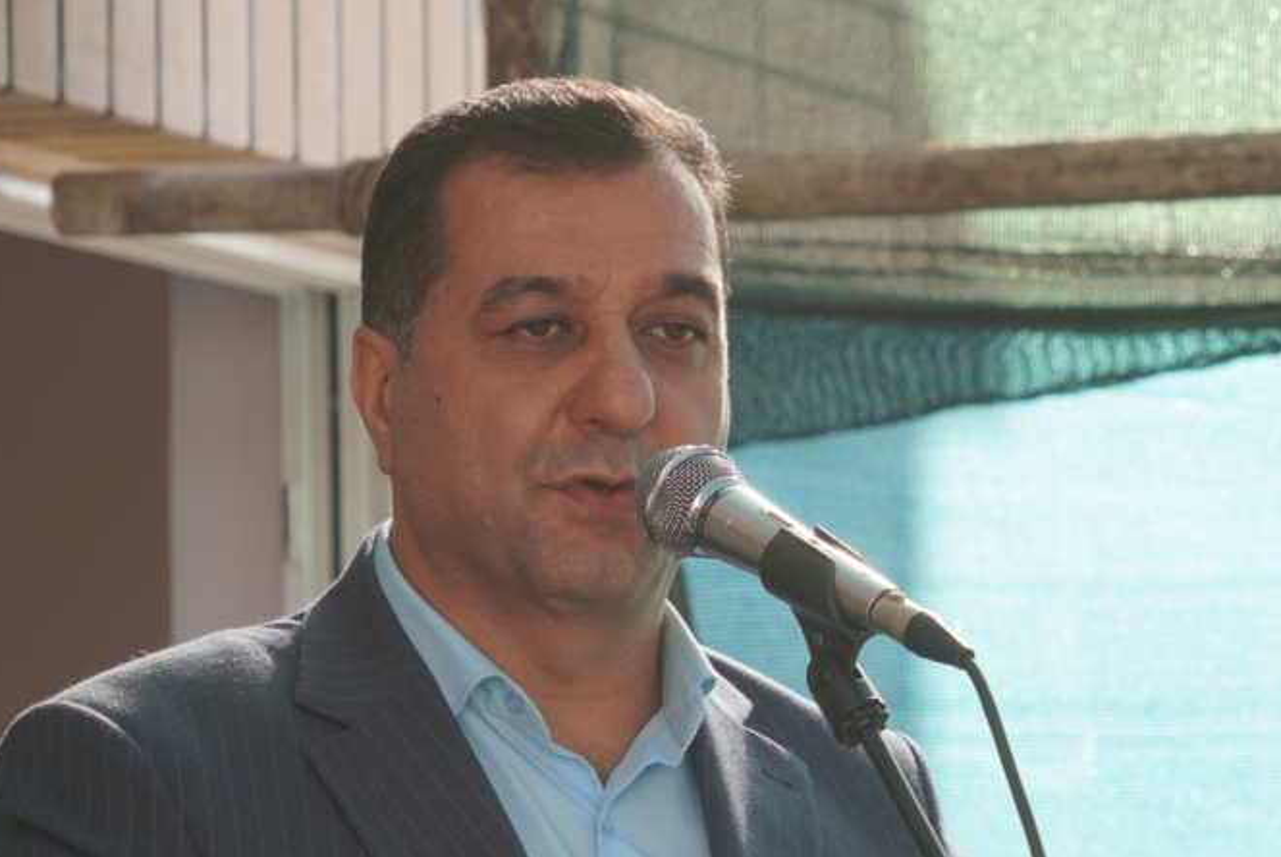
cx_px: 1283
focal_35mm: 280
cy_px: 1008
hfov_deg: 7.3
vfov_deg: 4.9
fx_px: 9972
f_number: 6.3
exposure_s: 1/160
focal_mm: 115
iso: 200
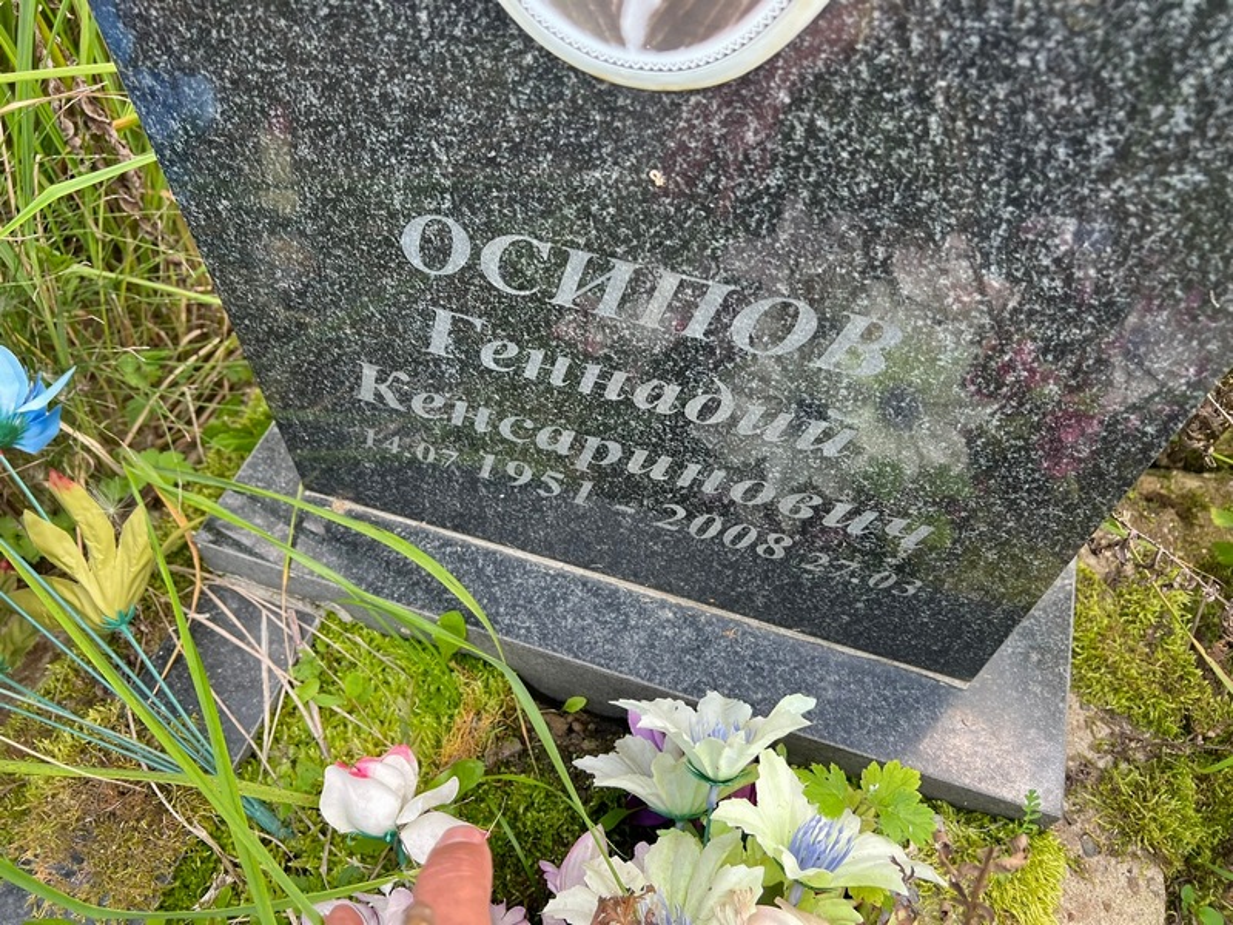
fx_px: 926
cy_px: 462
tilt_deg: -50.7
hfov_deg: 67.3
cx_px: 616
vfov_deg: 53.1
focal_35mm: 26
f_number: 1.5
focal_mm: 5.7
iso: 40
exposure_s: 1/121
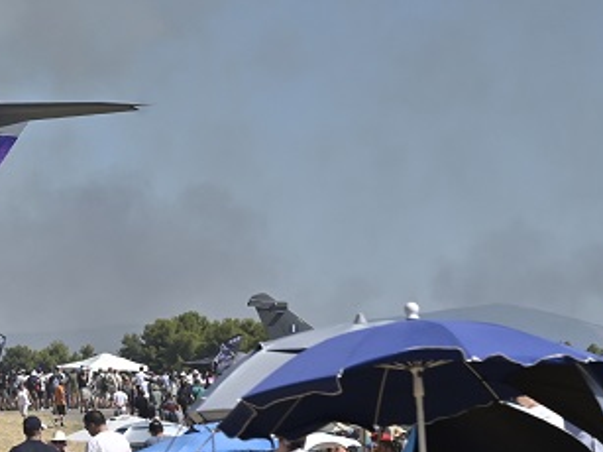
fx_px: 4510
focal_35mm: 259
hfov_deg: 7.6
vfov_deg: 5.7
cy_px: 136
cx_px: -216
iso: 1000
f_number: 8
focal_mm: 92
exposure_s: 1/6400
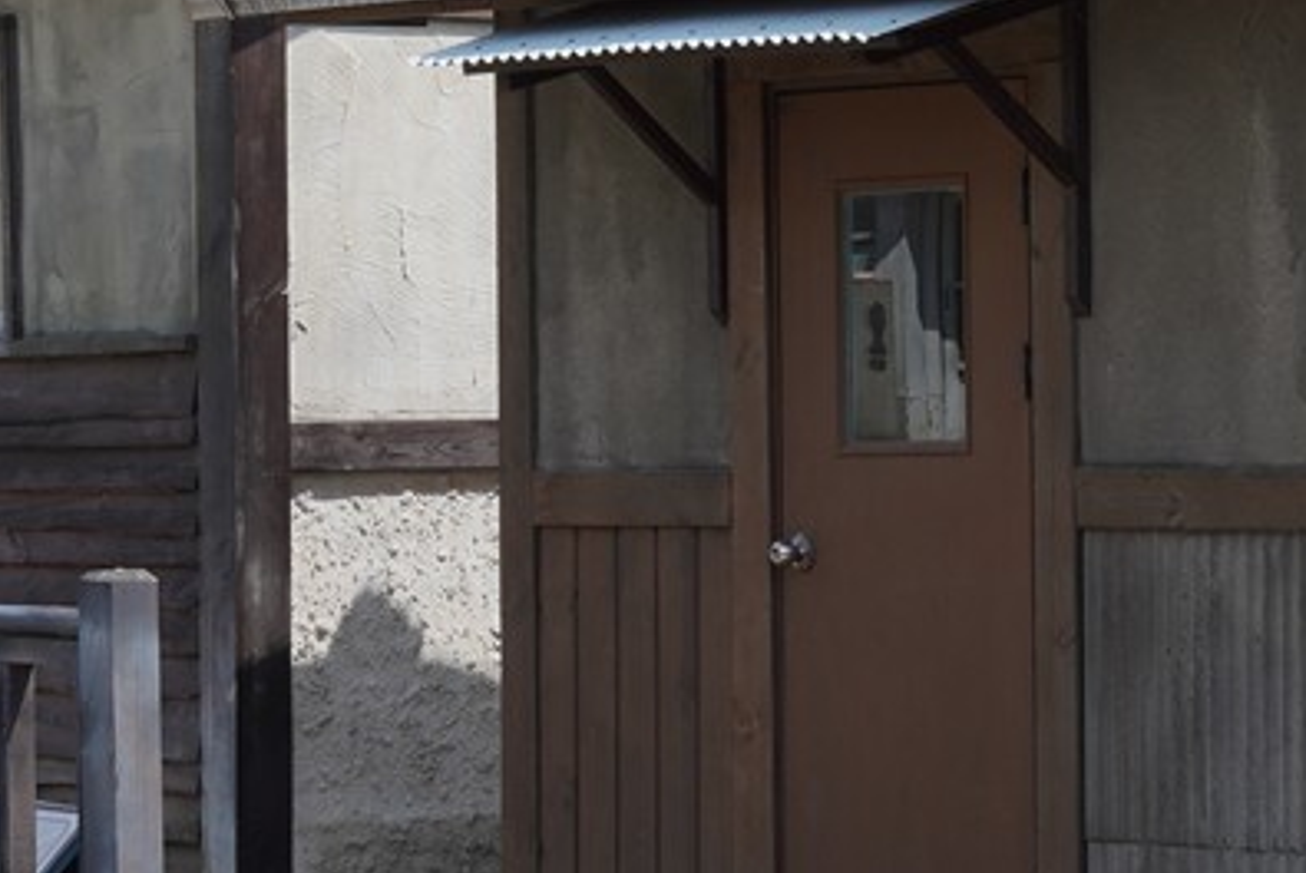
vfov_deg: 7.8
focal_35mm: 177
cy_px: 552
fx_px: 6426
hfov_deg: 11.6
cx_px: 737
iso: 100
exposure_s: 1/100
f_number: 11
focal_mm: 35
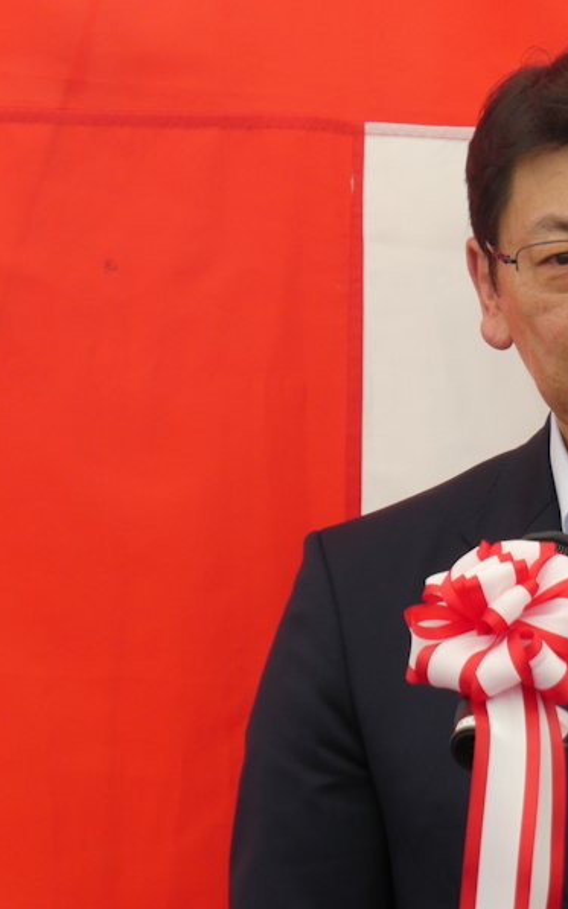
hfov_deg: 3.1
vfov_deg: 4.9
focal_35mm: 426
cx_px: 595
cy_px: 455
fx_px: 10554
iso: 100
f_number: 5.8
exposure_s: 1/100
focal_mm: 53.8
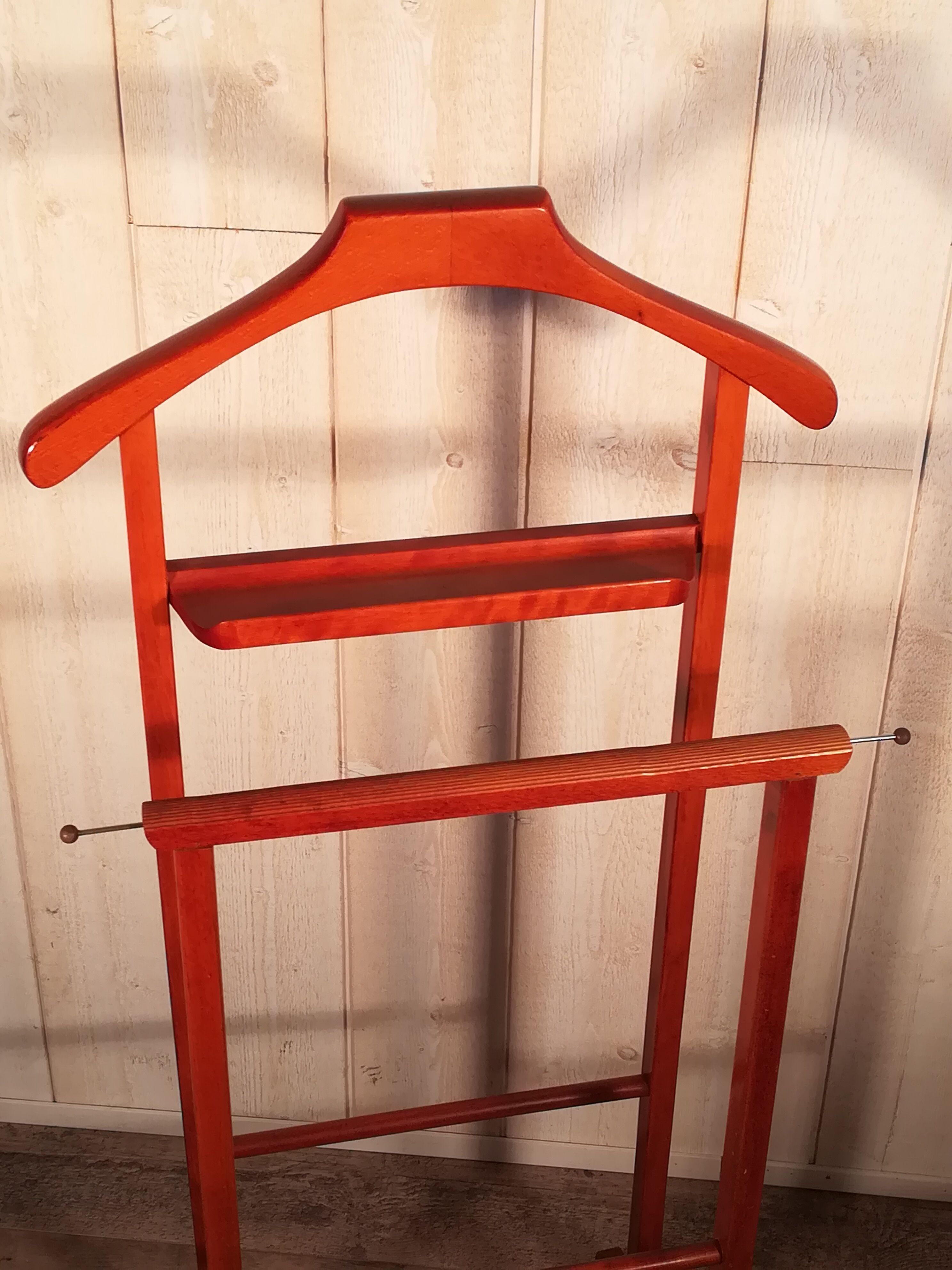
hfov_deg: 29.7
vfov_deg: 38.9
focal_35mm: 49
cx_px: 476
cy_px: 635
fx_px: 1797
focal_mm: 3.83
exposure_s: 1/100
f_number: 2.2
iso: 64
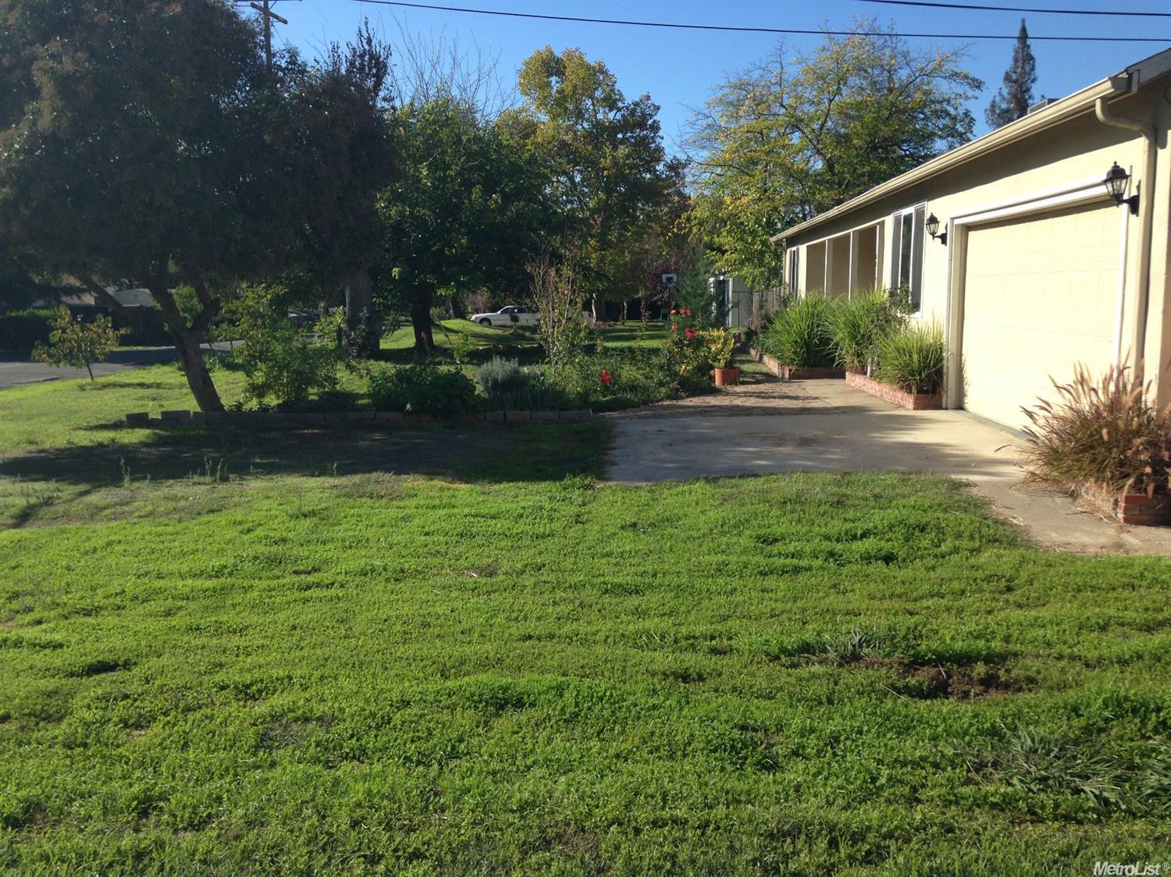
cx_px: 586
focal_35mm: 33
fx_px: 1116
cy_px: 438
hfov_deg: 55.4
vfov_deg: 42.9
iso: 50
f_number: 2.4
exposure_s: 1/1232
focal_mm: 4.12
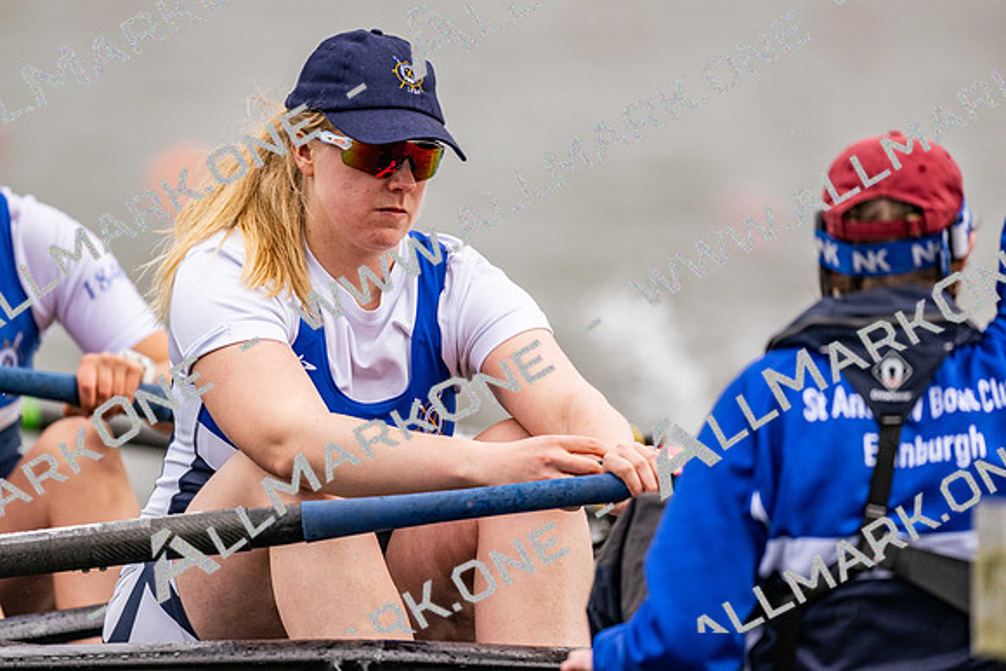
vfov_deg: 2.3
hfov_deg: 3.4
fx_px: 16770
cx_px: 503
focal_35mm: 600
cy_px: 336
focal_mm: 600
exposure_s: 1/2500
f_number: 4
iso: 800
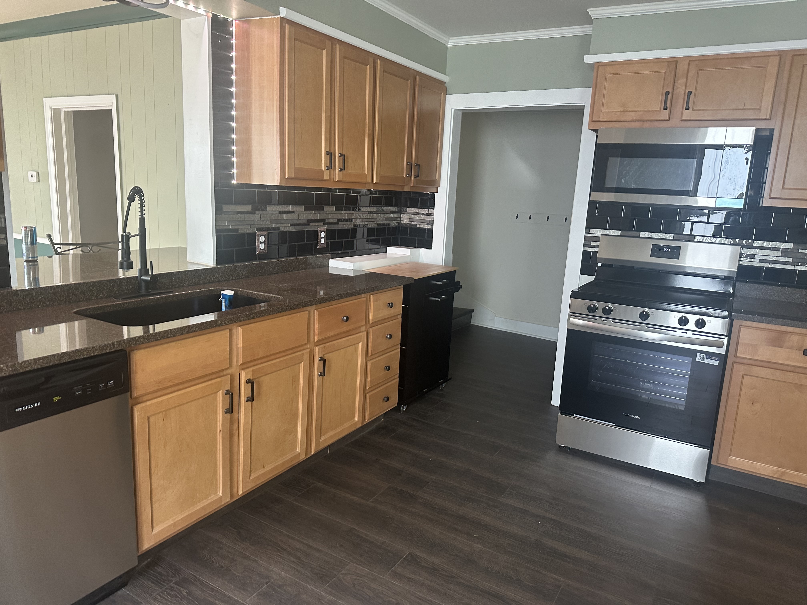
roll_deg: -2.7
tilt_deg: -9.7
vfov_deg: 56.8
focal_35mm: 24
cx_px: 404
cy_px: 302
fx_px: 560
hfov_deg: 71.6
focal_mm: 6.86
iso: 320
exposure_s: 1/60
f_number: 1.78
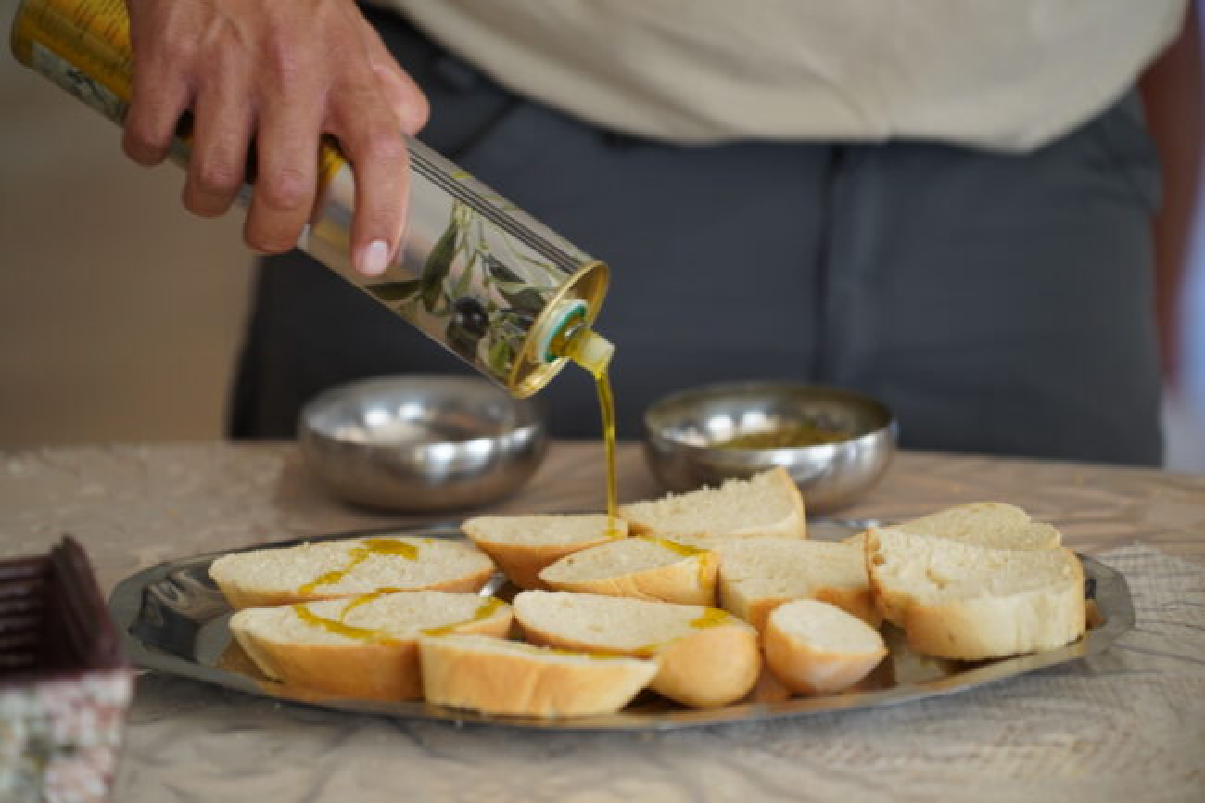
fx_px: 5019
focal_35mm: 150
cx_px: 602
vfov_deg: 9.1
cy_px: 402
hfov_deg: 13.7
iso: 500
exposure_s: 1/160
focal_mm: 150
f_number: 2.8
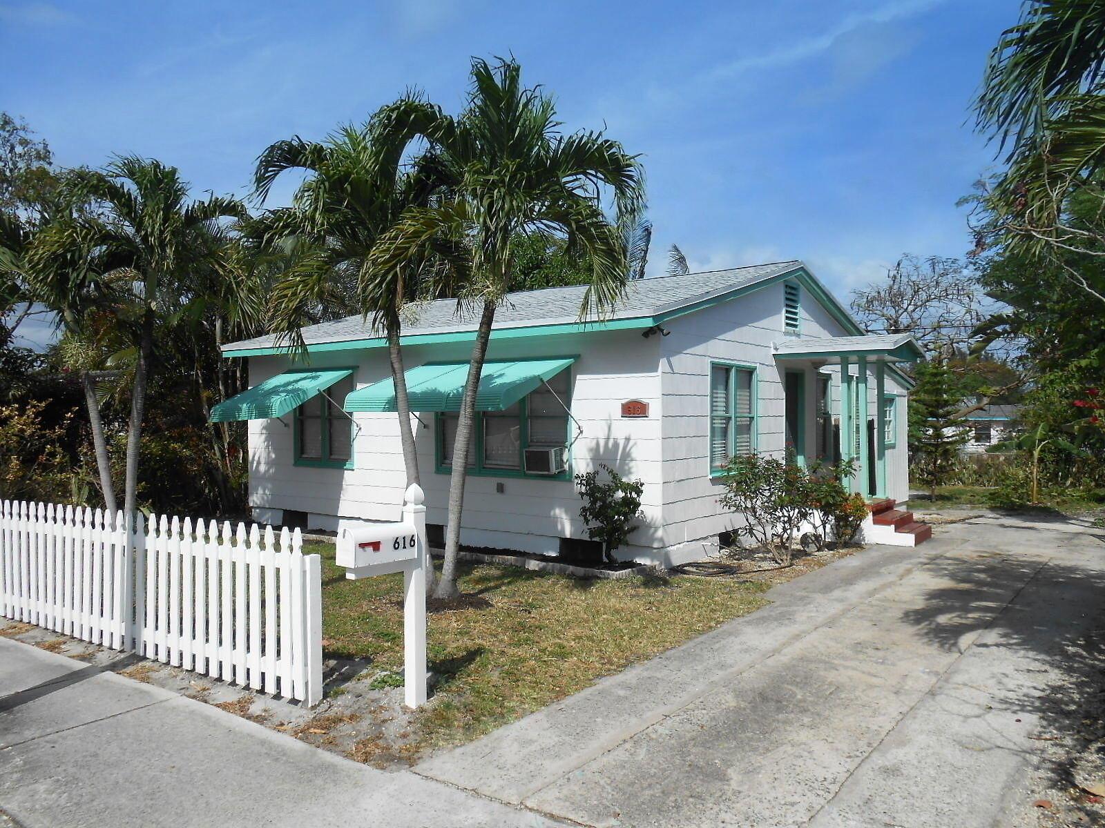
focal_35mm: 26
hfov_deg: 67.3
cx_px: 552
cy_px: 414
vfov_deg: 53.1
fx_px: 830
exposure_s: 1/1500
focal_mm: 4.6
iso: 80
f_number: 3.5
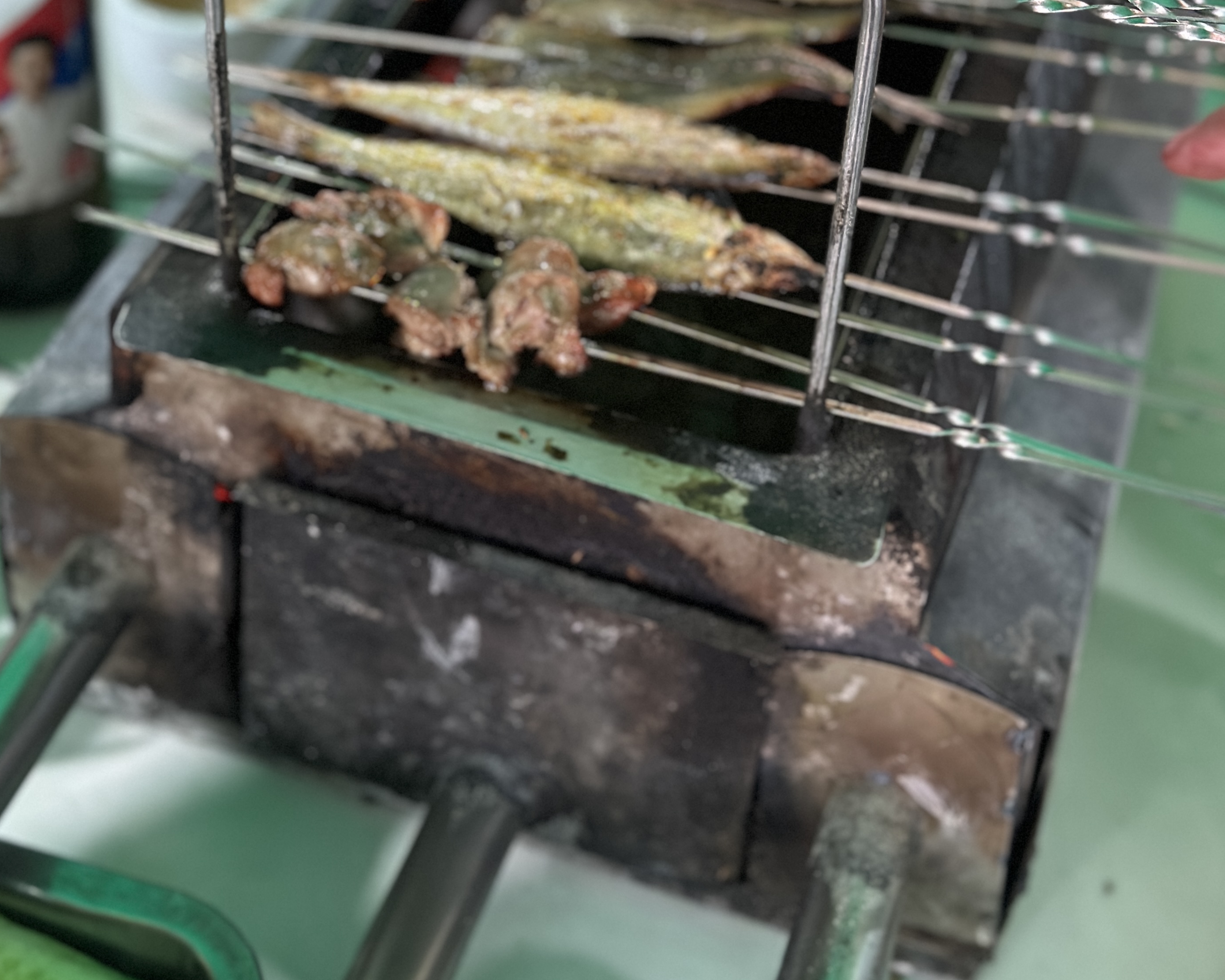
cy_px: 155
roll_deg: -4.5
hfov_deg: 27.9
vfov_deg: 22.1
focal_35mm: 68
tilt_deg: -39.0
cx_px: 584
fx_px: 2465
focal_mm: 6.86
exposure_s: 1/40
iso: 640
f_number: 1.78
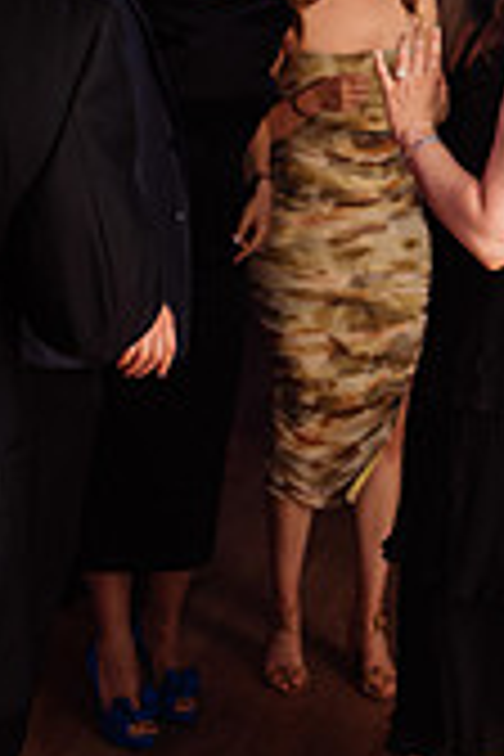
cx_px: 648
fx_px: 1974
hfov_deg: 14.0
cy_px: -126
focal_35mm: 94
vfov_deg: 20.4
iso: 1600
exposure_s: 1/200
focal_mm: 35
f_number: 2.8
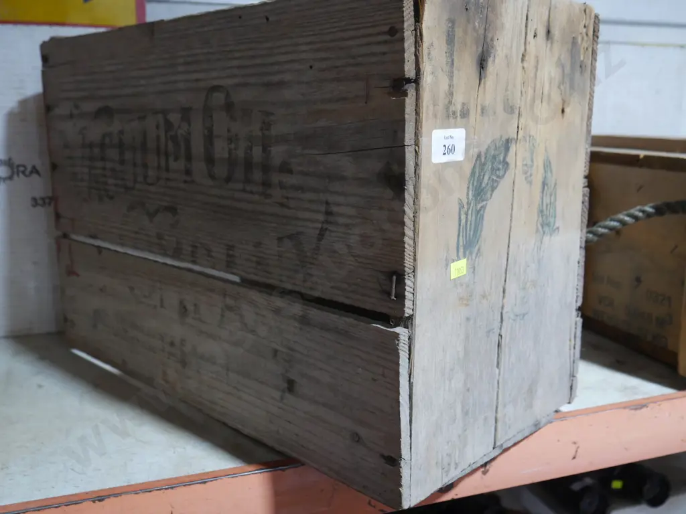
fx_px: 674
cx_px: 343
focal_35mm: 34
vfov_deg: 41.8
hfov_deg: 54.0
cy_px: 257
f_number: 4
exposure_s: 1/60
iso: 800
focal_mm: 17
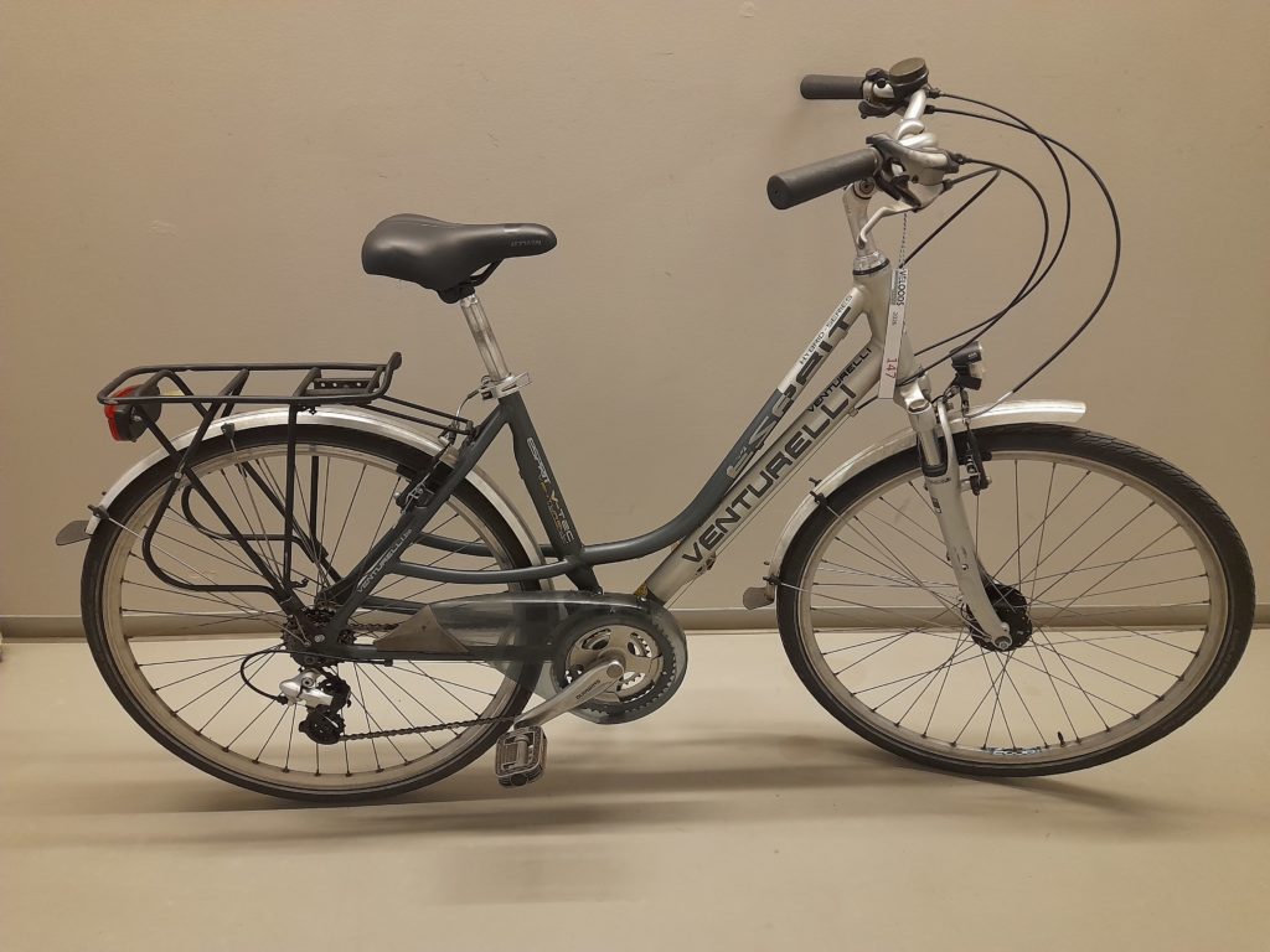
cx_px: 635
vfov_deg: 54.9
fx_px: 917
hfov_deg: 69.4
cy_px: 476
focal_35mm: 25
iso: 320
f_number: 2
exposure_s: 1/50
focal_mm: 4.6
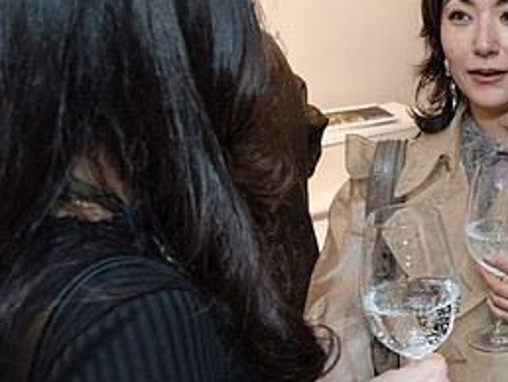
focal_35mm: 68
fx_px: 999
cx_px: 659
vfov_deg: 21.6
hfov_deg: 24.8
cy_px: 209
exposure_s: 1/200
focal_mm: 26
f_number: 4
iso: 1600
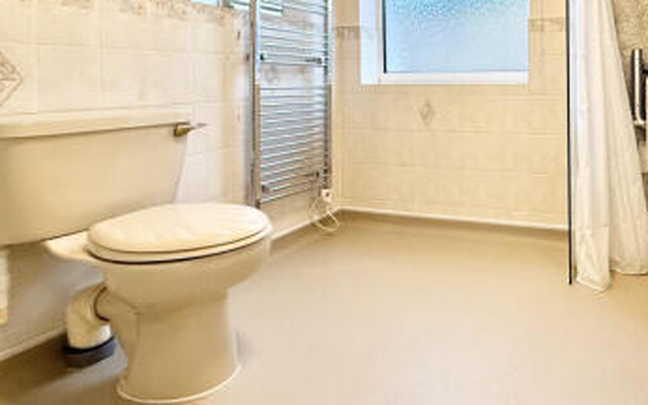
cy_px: 82
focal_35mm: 25
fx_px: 441
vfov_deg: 46.7
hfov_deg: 64.6
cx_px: 538
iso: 200
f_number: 2.2
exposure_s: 1/100
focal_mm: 2.22
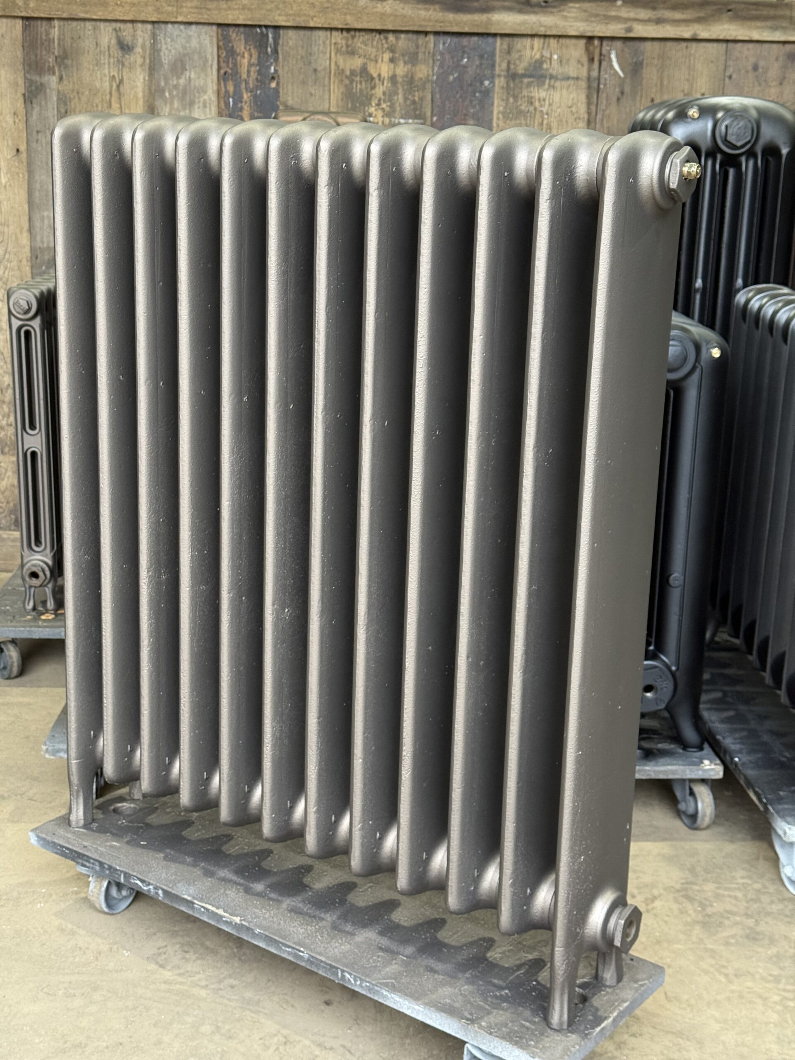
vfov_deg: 39.7
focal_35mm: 48
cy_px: 530
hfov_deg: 30.3
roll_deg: -2.2
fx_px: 1470
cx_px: 398
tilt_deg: -15.5
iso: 160
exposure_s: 1/100
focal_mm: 6.76
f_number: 1.78
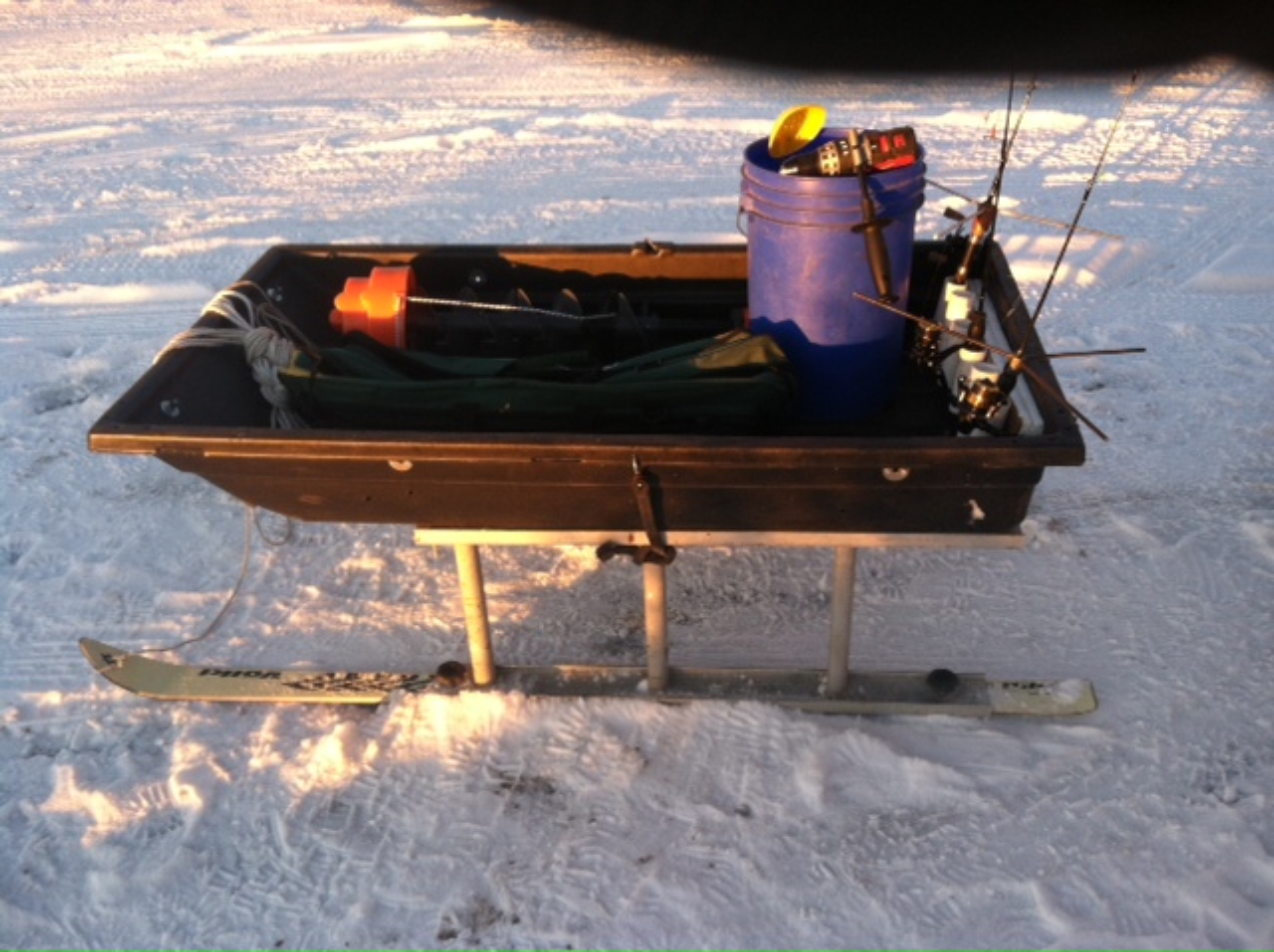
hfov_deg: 52.7
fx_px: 1286
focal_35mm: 35
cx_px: 637
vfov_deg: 40.6
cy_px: 476
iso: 80
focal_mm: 3.85
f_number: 2.8
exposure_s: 1/120
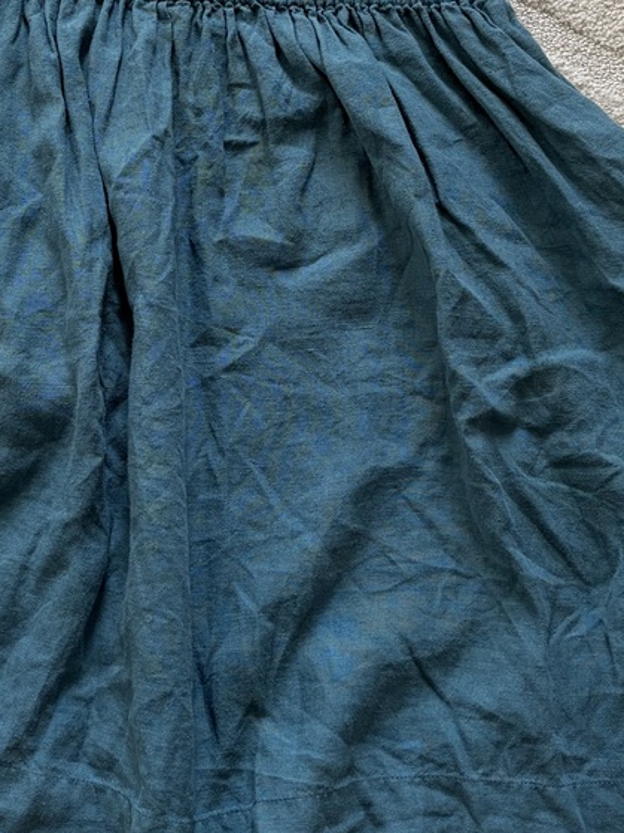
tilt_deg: -78.4
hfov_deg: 23.5
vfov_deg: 30.8
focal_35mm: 62
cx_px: 186
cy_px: 224
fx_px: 1491
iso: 125
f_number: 1.6
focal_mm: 5.96
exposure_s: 1/122
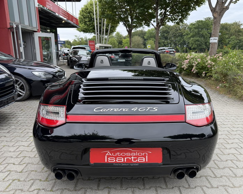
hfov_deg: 66.0
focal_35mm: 26
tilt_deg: -14.6
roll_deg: +0.5
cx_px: 128
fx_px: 187
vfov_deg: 55.0
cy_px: 98
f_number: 1.78
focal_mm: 6.76
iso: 80
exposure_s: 1/216
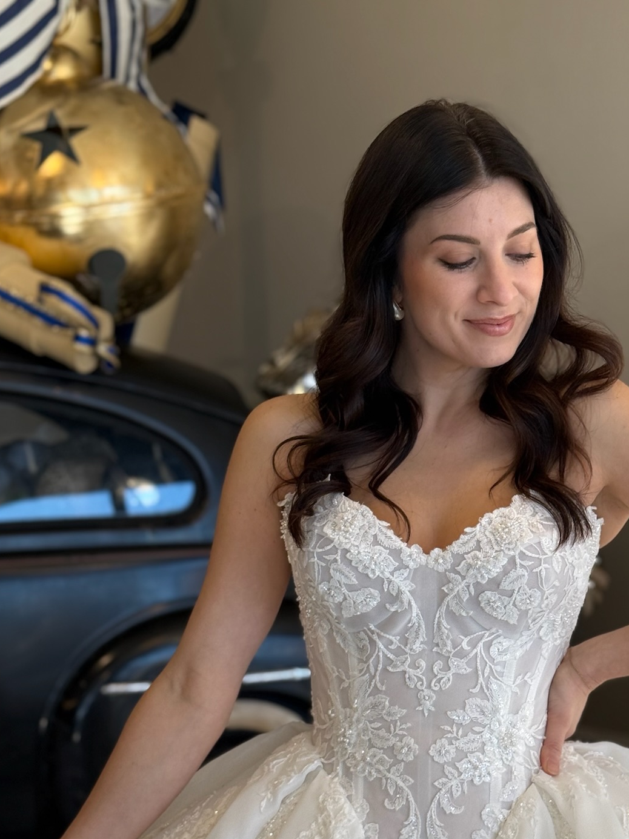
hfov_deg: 20.6
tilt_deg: -8.5
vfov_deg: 27.1
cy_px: 620
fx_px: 1721
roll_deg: +0.4
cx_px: 457
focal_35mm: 71
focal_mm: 6.76
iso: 80
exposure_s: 1/503
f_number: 1.78
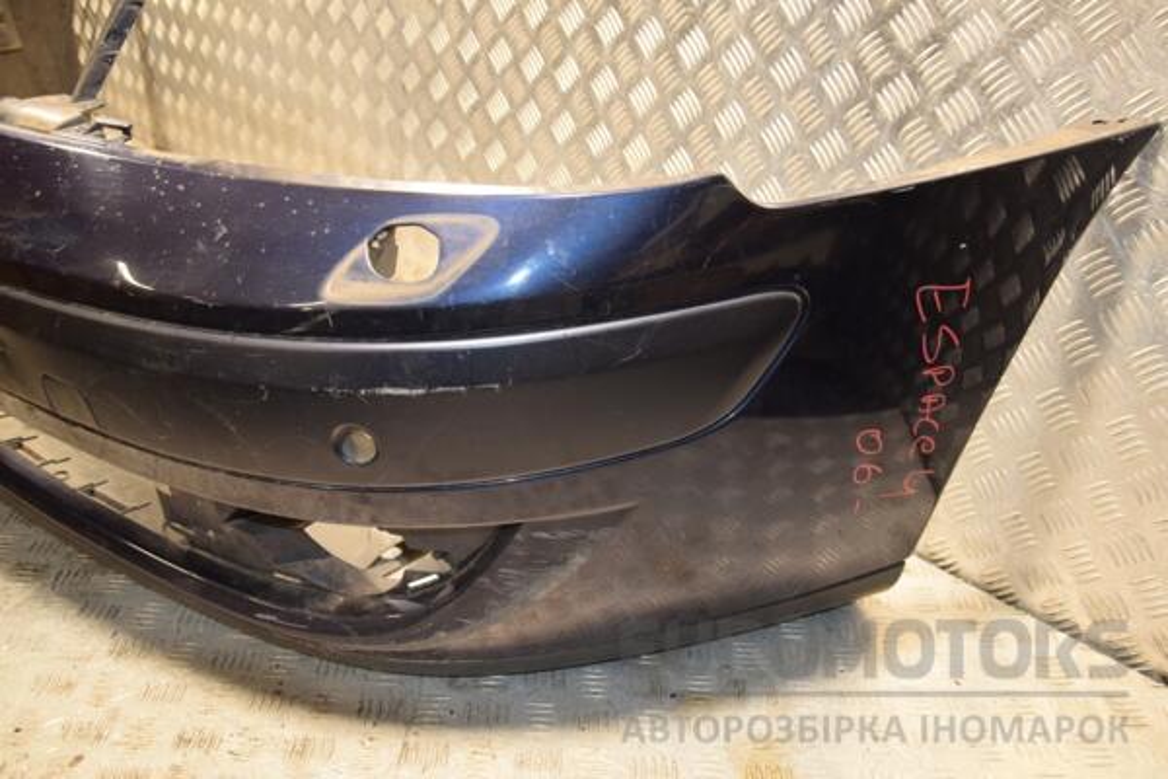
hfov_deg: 57.2
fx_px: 1071
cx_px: 584
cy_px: 390
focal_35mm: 33
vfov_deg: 40.0
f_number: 5
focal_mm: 22
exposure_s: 1/125
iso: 800
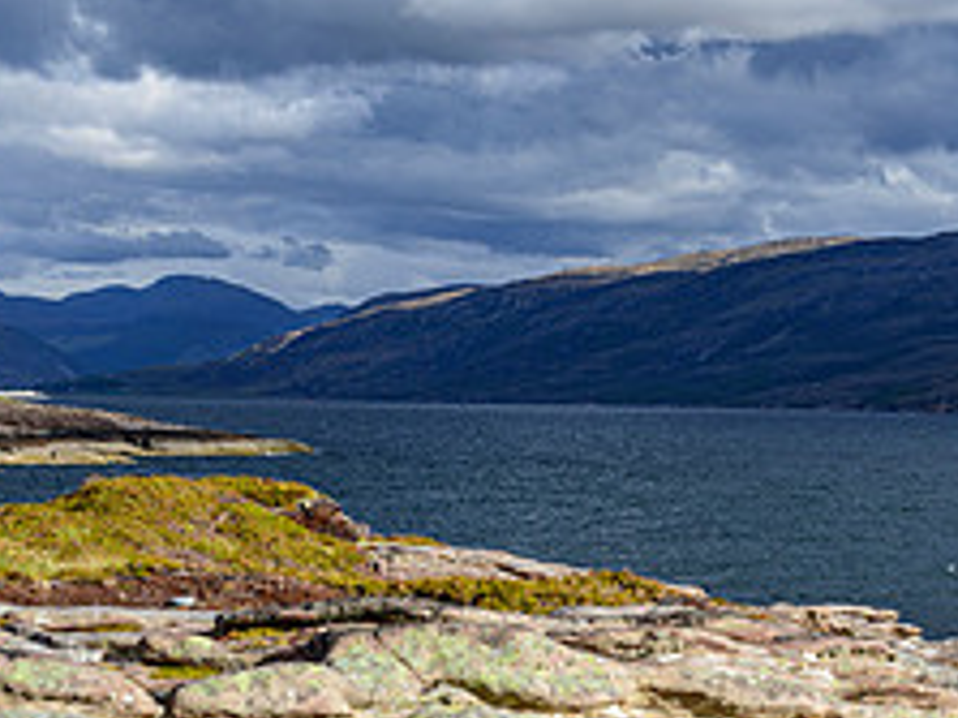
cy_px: 756
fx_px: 2904
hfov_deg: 18.7
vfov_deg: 13.8
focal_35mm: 105
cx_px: 357
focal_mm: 42
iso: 100
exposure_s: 1/125
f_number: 8
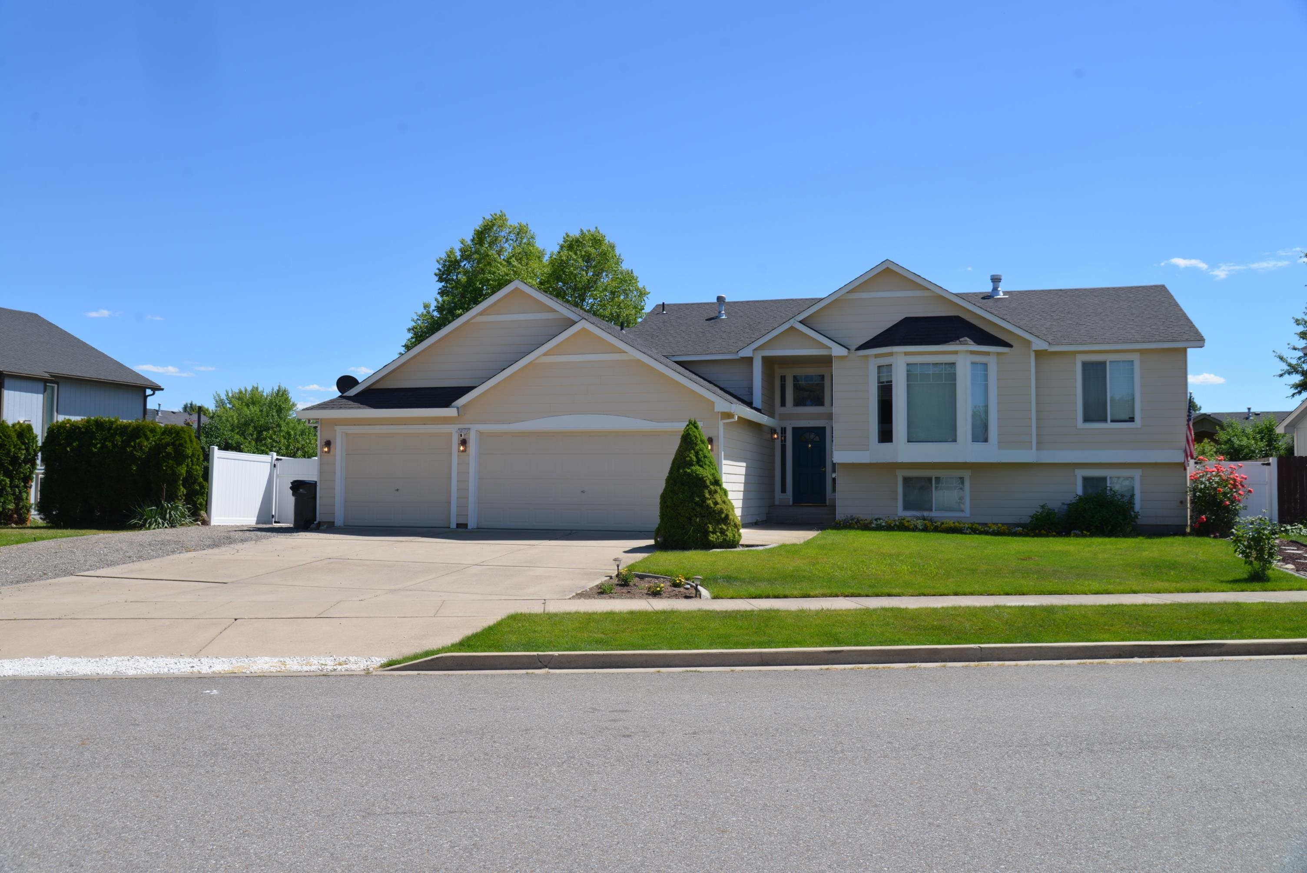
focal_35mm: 31
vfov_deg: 42.4
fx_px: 1126
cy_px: 436
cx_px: 654
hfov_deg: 60.3
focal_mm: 31
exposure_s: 1/250
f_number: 8
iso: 110
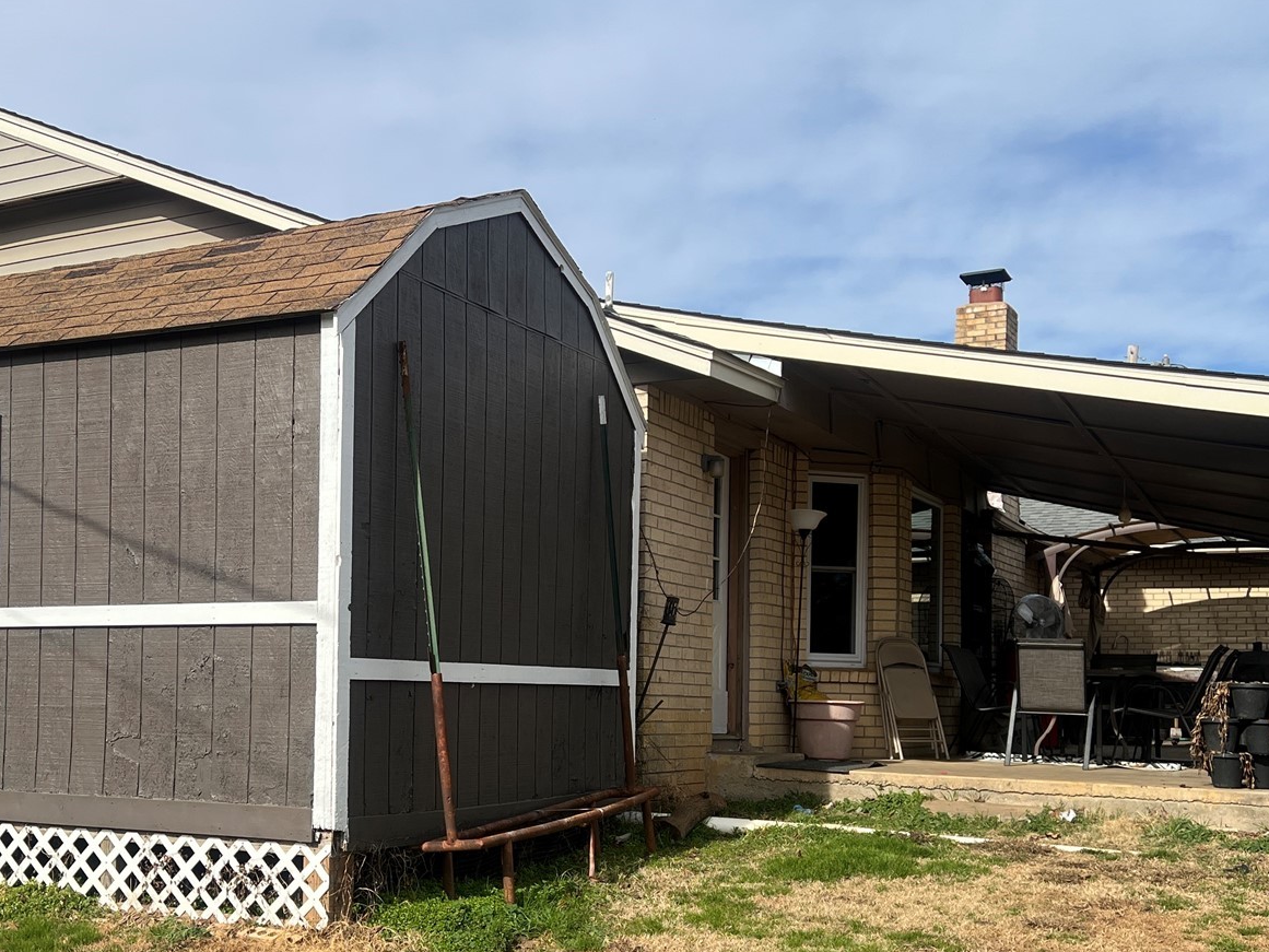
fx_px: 1577
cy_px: 690
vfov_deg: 33.1
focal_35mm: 43
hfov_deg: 43.5
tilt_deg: +1.3
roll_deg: -0.7
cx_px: 469
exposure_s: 1/4831
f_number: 1.5
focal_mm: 5.7
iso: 50
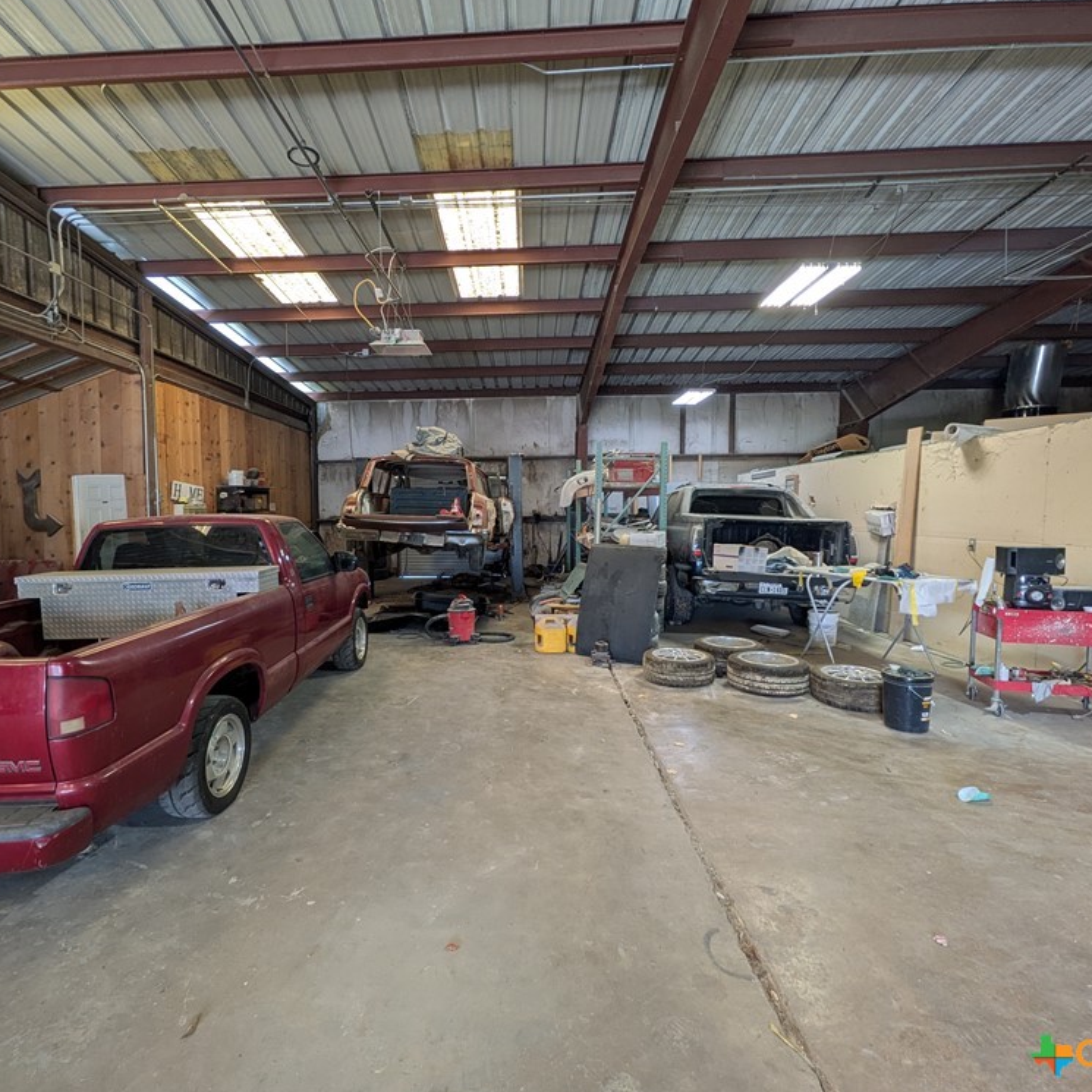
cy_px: 544
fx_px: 607
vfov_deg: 84.0
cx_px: 492
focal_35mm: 17
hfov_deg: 83.7
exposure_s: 1/24
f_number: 2.2
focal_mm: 1.85
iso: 47
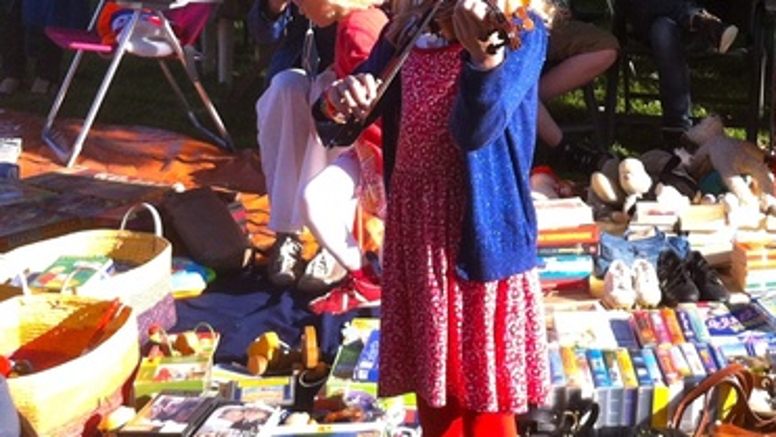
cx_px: 663
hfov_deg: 25.3
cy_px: 156
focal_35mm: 82
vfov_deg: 14.7
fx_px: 1688
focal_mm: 3.85
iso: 80
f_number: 2.8
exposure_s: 1/372
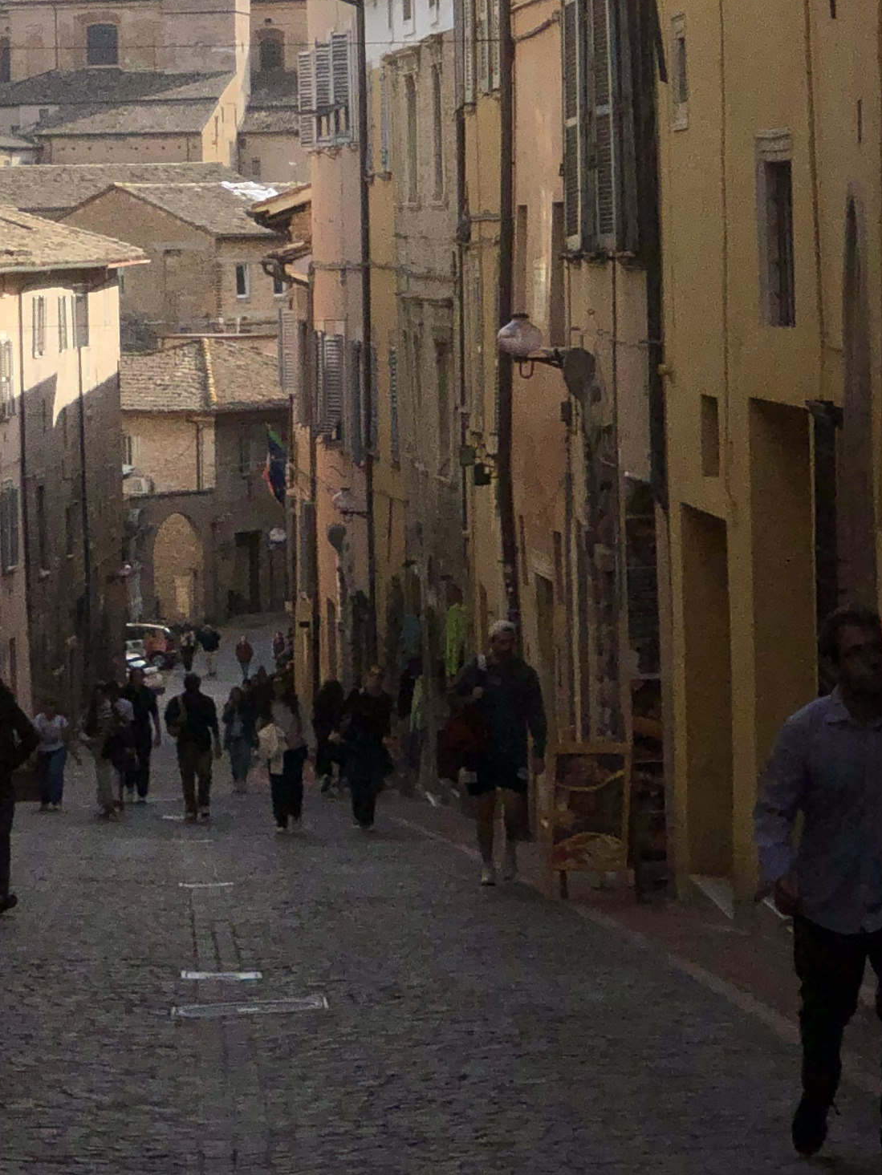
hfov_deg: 10.4
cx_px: 61
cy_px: 194
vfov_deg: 13.8
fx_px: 4823
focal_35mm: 142
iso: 16
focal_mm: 6
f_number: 2.4
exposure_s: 1/2288
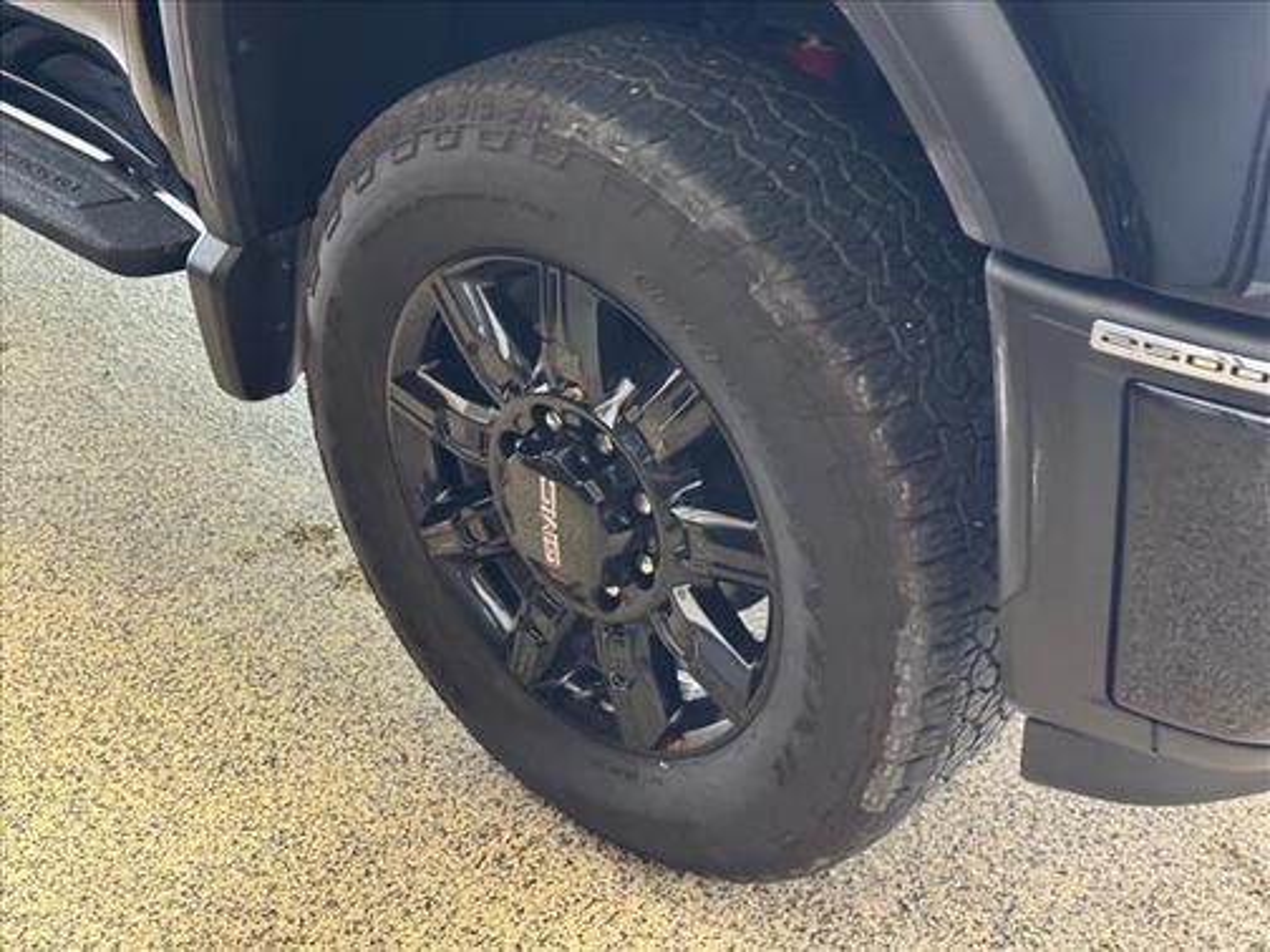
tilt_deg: -33.7
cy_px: 476
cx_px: 635
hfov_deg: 39.7
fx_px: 1761
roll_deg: -2.9
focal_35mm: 48
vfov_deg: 30.3
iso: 400
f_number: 1.78
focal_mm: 6.76
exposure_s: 1/40
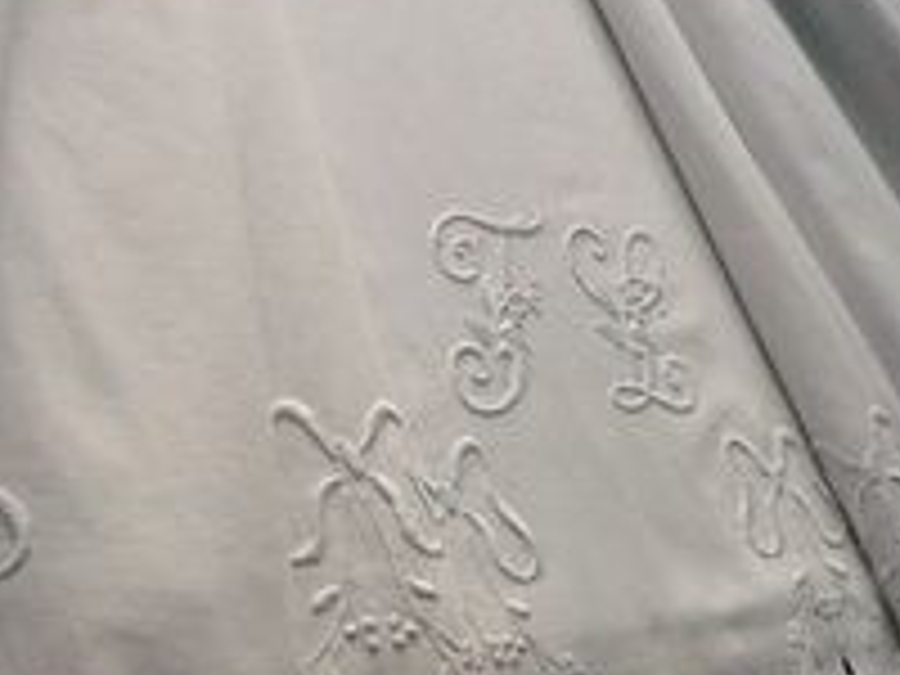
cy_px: 320
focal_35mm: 77
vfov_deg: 19.1
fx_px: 2002
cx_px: 230
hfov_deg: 25.1
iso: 400
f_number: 2.8
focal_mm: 5.8
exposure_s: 1/640
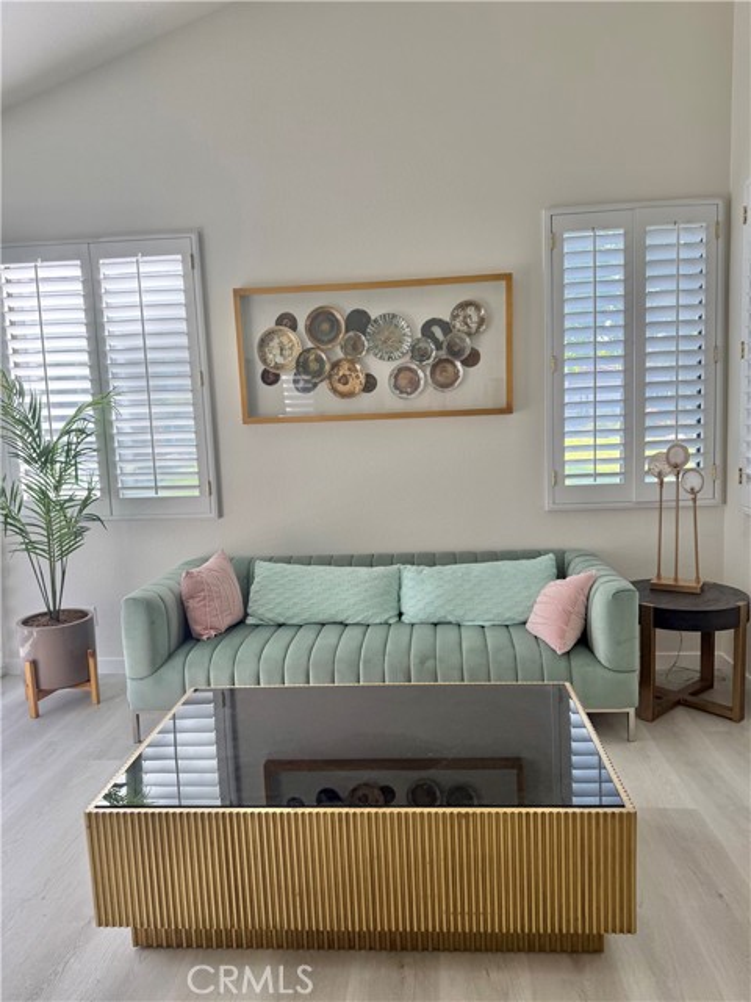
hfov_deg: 56.8
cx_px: 376
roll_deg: +2.3
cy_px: 501
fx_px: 694
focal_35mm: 24
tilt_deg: -5.9
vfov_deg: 71.6
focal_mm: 6.76
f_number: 1.78
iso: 100
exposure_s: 1/240
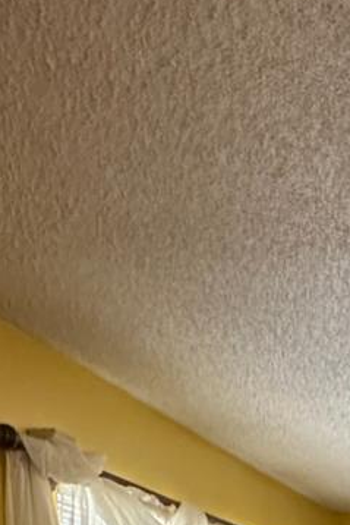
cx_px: 553
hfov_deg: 19.0
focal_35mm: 61
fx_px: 889
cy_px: 749
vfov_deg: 25.9
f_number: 2.2
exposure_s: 1/60
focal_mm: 2.22
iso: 800
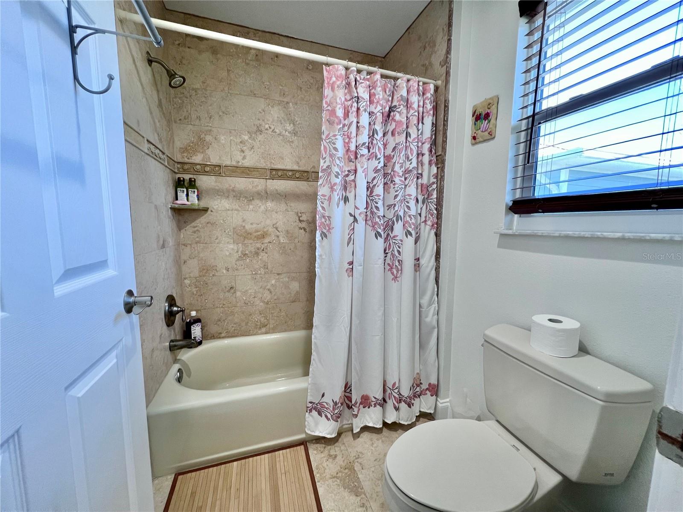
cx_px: 342
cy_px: 256
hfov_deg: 106.2
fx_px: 256
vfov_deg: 89.9
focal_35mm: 13
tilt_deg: -7.0
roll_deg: -0.5
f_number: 1.8
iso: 160
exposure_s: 1/100
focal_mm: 1.57
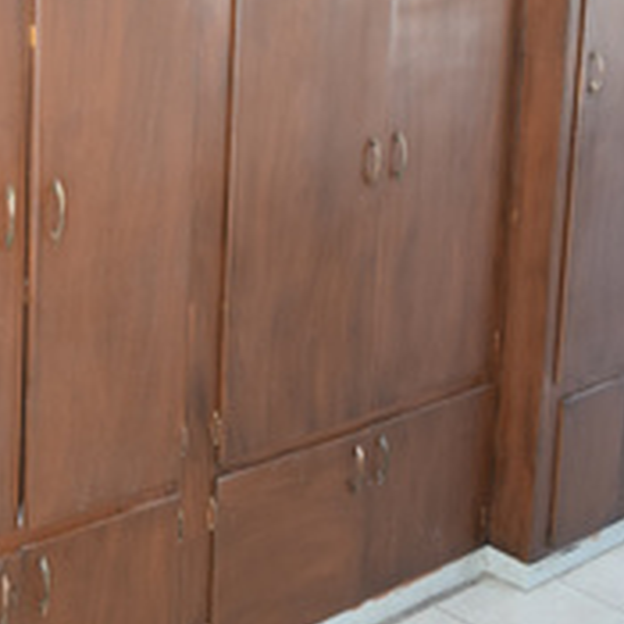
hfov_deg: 27.2
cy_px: 57
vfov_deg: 26.4
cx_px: 244
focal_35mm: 63
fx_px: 1285
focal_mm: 18
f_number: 4
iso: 800
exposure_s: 1/60
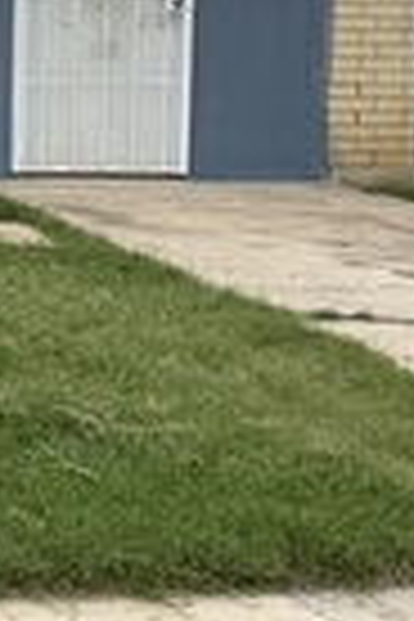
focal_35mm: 116
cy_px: 94
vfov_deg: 17.4
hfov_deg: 9.6
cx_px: -774
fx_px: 2001
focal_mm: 6.76
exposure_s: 1/3425
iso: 80
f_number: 1.78
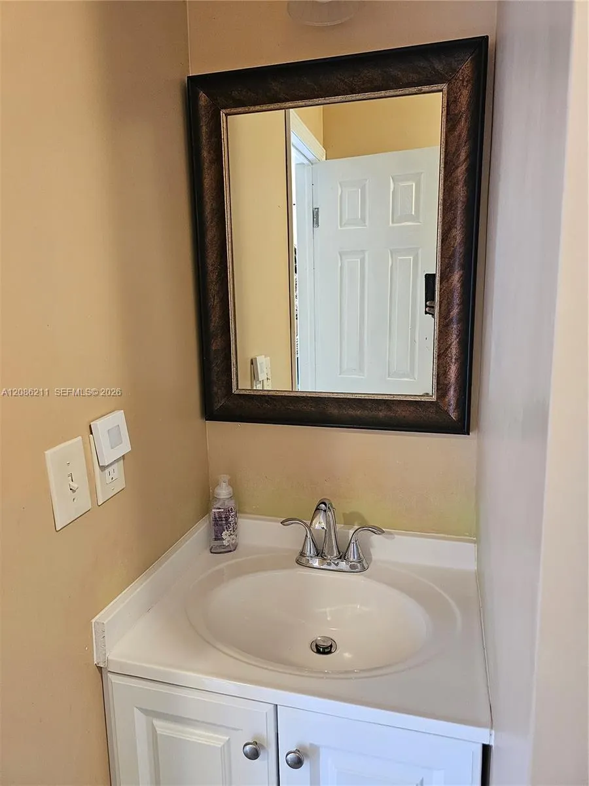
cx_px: 294
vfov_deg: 73.9
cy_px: 393
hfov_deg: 58.9
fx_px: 522
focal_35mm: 23
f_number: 1.7
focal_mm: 6.3
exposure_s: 1/120
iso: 640
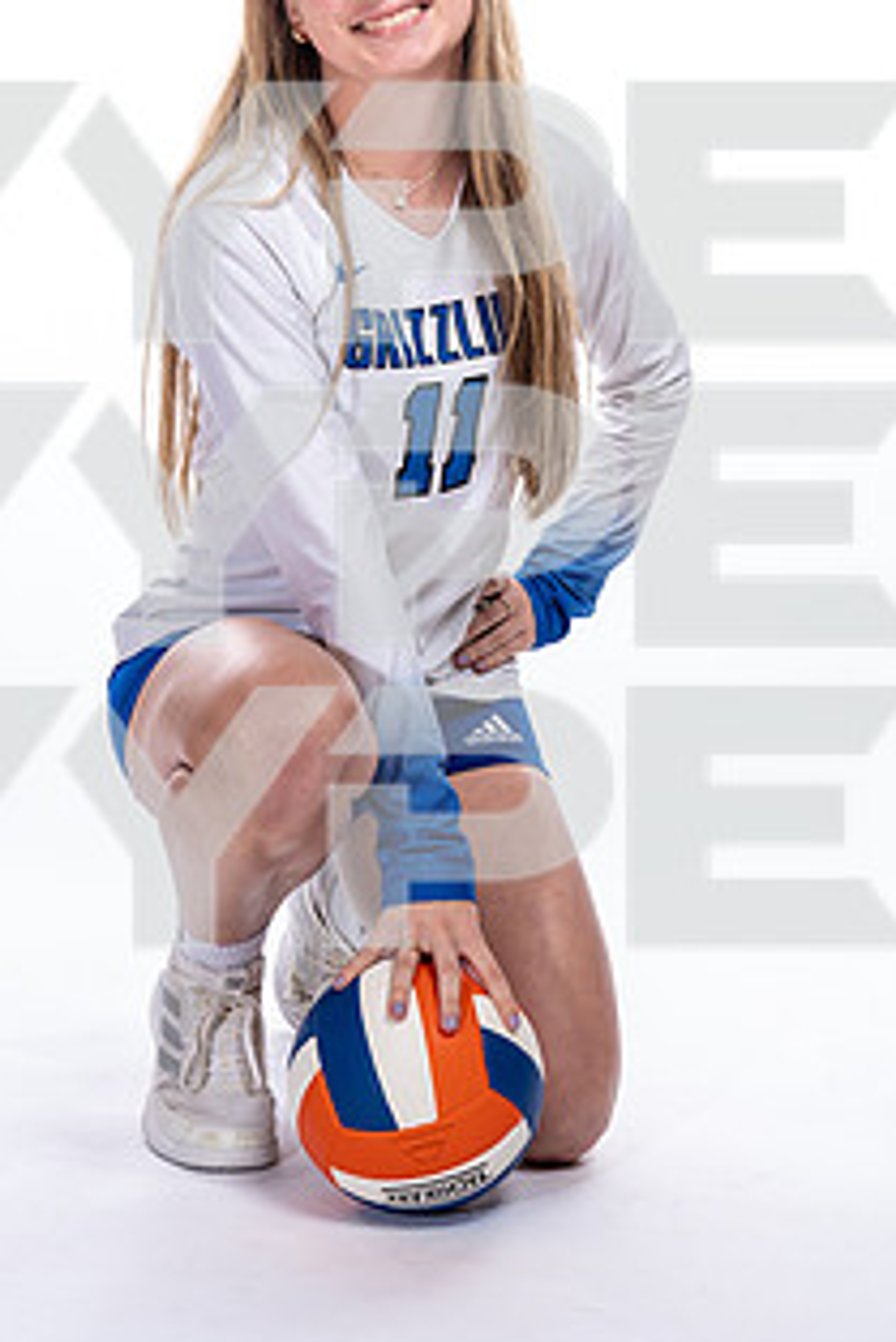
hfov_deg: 17.2
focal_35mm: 79
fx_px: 2946
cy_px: 519
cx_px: 287
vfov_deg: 25.6
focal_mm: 55
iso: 400
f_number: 5.6
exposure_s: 1/250
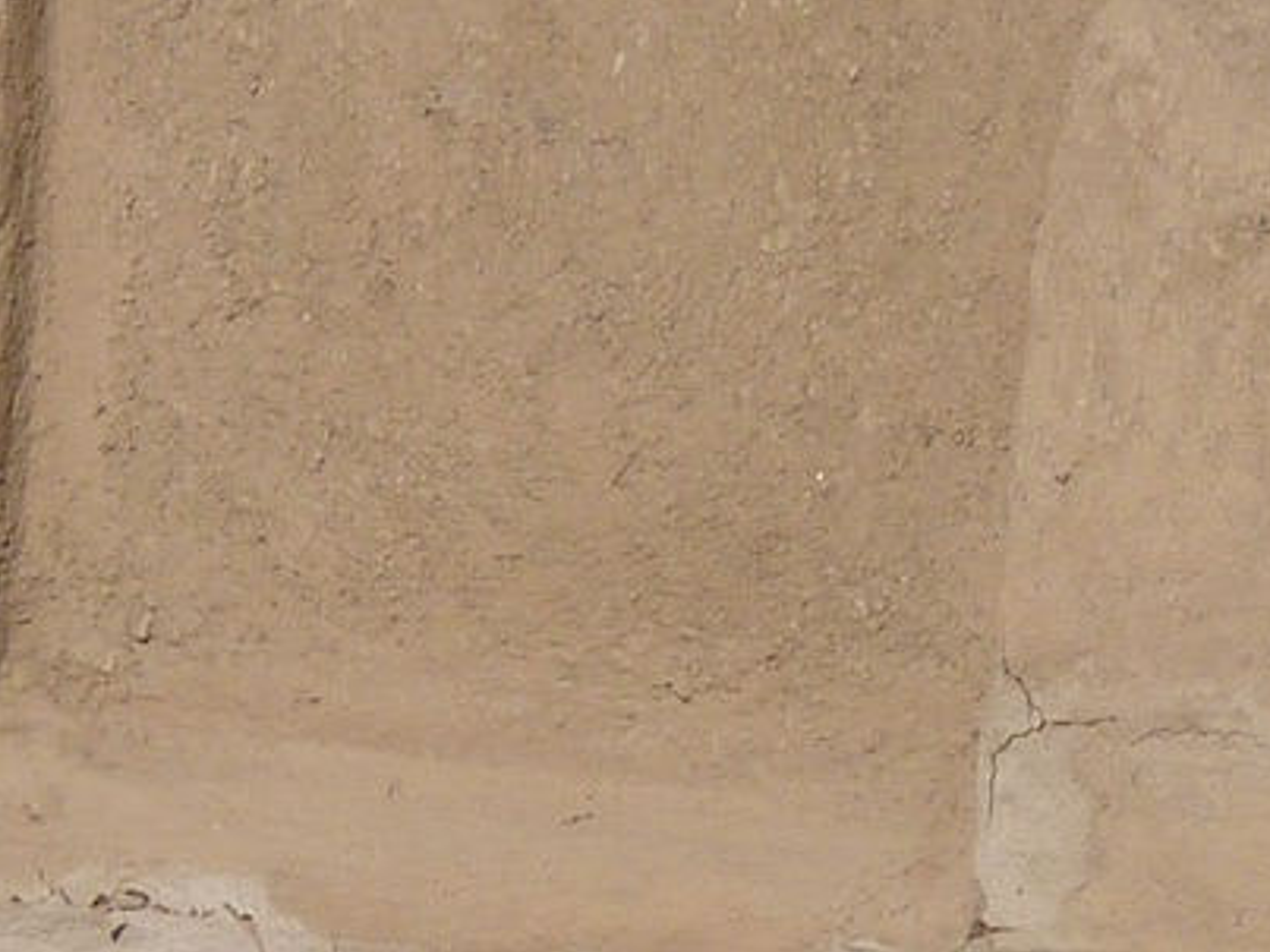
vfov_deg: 1.0
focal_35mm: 1505
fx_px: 55199
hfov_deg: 1.3
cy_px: 1460
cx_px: 1787
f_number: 5.6
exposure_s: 1/500
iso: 80
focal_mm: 52.7
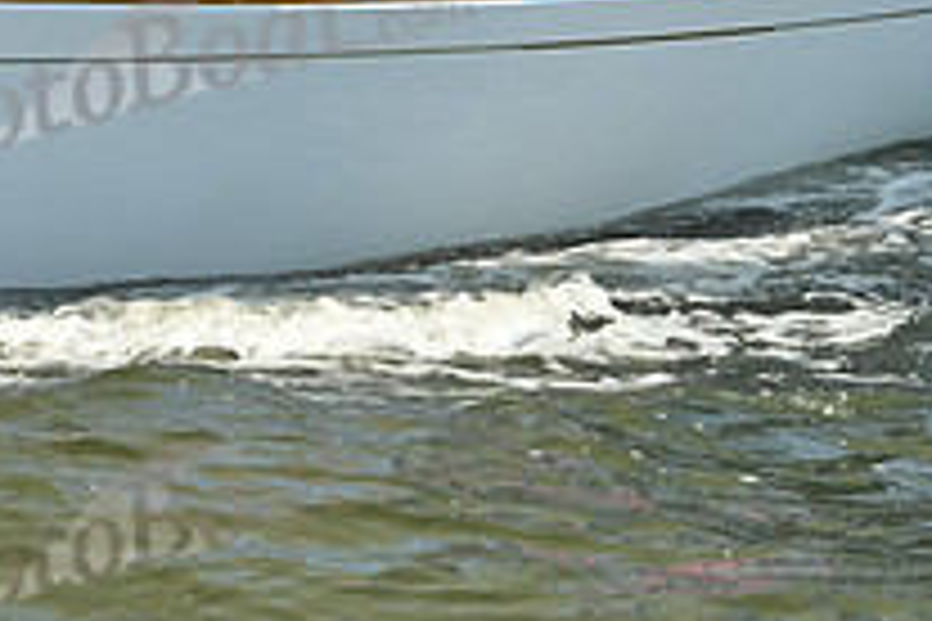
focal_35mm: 196
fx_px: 5074
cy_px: -227
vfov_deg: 6.9
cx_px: 711
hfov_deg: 10.5
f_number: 8
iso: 320
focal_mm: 70
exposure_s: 1/1250
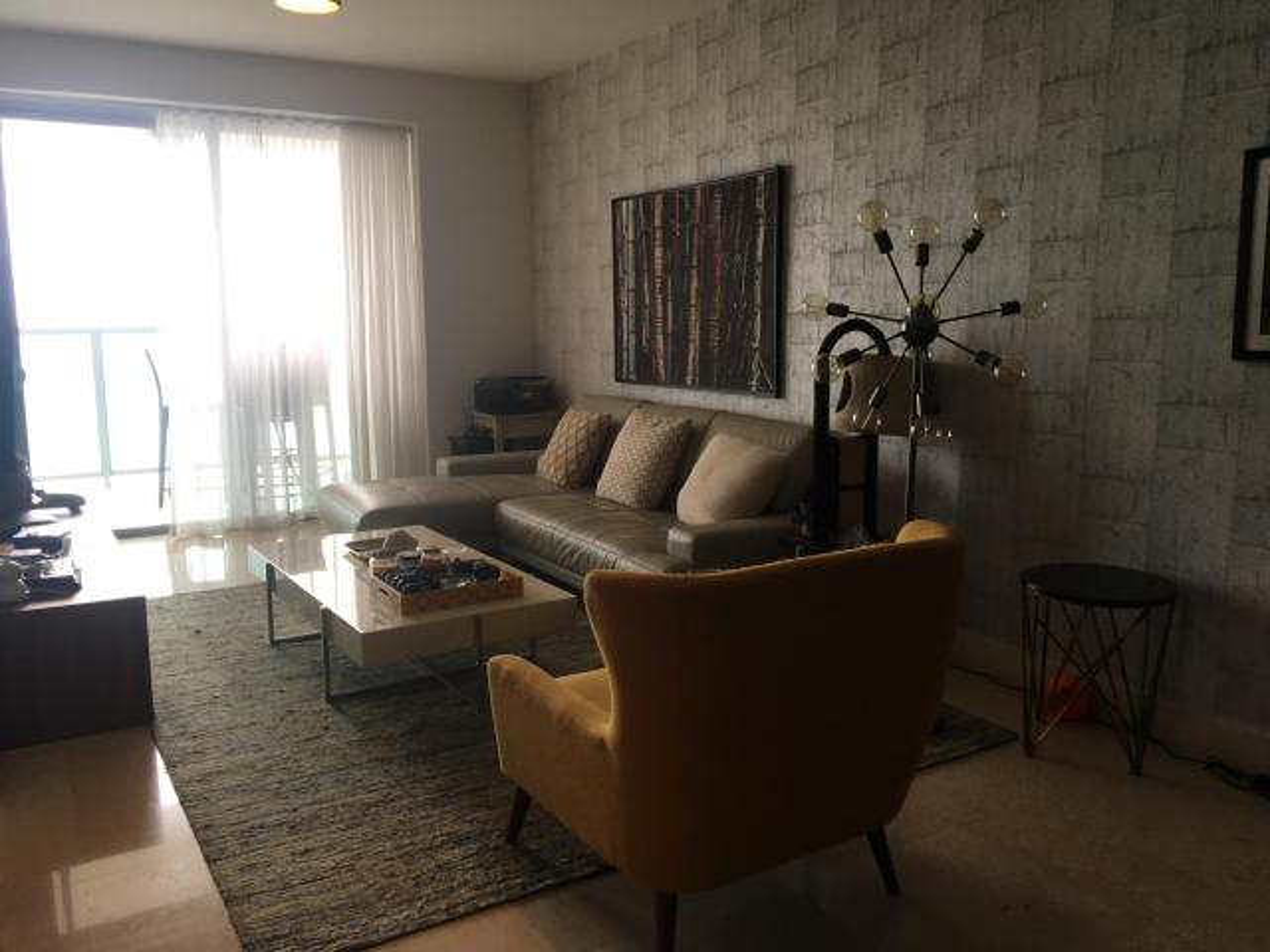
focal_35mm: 29
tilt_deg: -8.6
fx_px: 1064
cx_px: 635
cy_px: 476
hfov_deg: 61.7
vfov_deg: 48.2
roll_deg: -0.5
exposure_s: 1/60
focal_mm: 4.15
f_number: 2.2
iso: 32
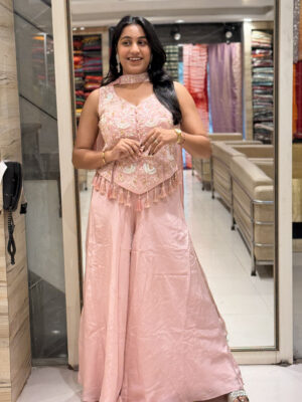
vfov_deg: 39.7
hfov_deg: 30.3
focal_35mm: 48
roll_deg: +0.6
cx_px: 151
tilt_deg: -8.1
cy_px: 201
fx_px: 558
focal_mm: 6.76
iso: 50
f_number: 1.78
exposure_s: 1/100
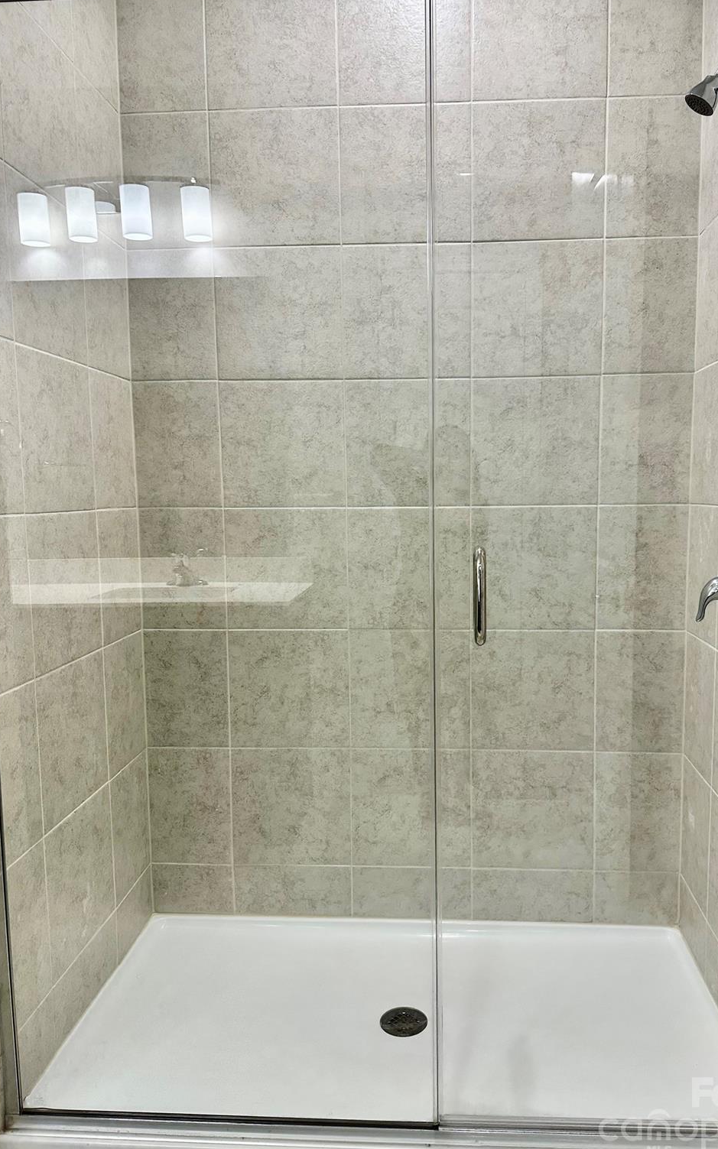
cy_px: 575
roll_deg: +0.2
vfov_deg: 70.4
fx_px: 814
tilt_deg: -6.5
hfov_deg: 47.4
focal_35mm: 26
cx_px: 417
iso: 125
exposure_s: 1/120
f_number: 1.78
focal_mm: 6.86
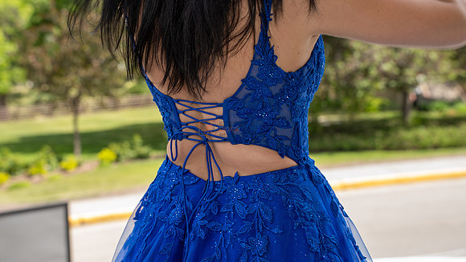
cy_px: 131
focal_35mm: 79
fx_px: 971
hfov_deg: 27.0
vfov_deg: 15.4
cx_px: 233
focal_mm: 75
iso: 160
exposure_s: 1/80
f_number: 6.3
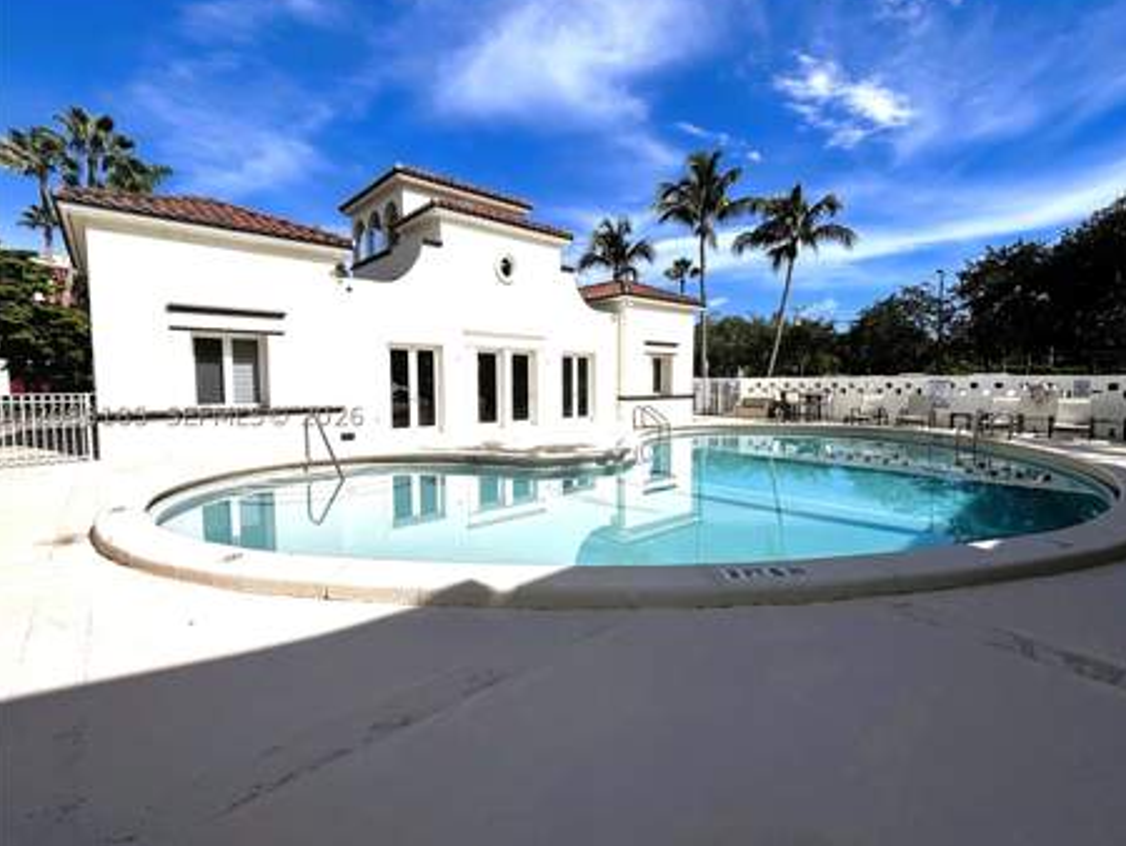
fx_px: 521
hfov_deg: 94.4
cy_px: 415
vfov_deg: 78.2
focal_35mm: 16
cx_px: 593
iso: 25
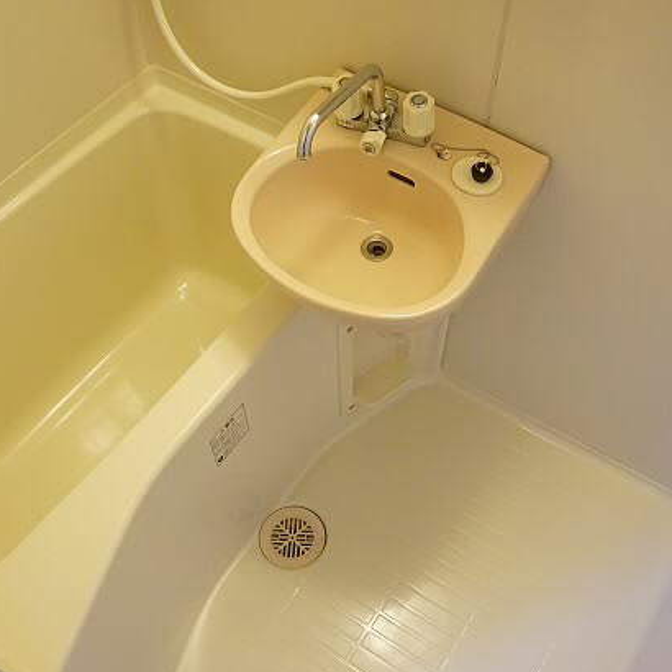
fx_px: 791
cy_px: 392
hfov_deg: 46.0
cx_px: 350
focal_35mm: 36
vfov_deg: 45.9
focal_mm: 16
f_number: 3.5
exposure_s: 1/125
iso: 3200
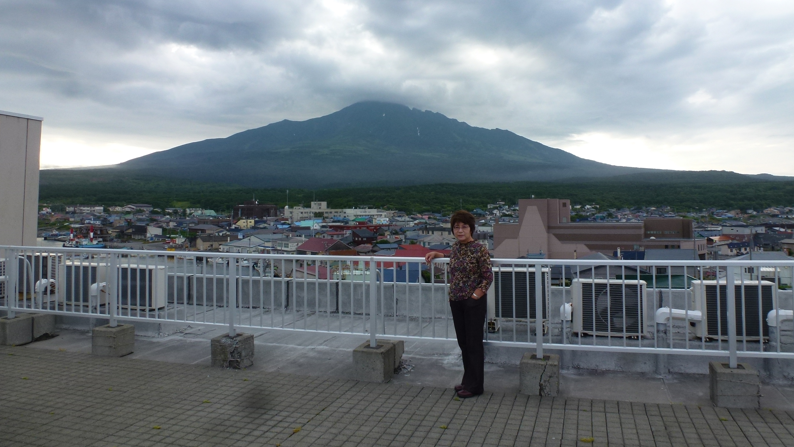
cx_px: 404
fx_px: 569
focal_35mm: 27
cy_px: 173
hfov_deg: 69.9
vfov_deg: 42.6
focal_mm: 4.3
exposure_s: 1/320
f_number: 4
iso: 100
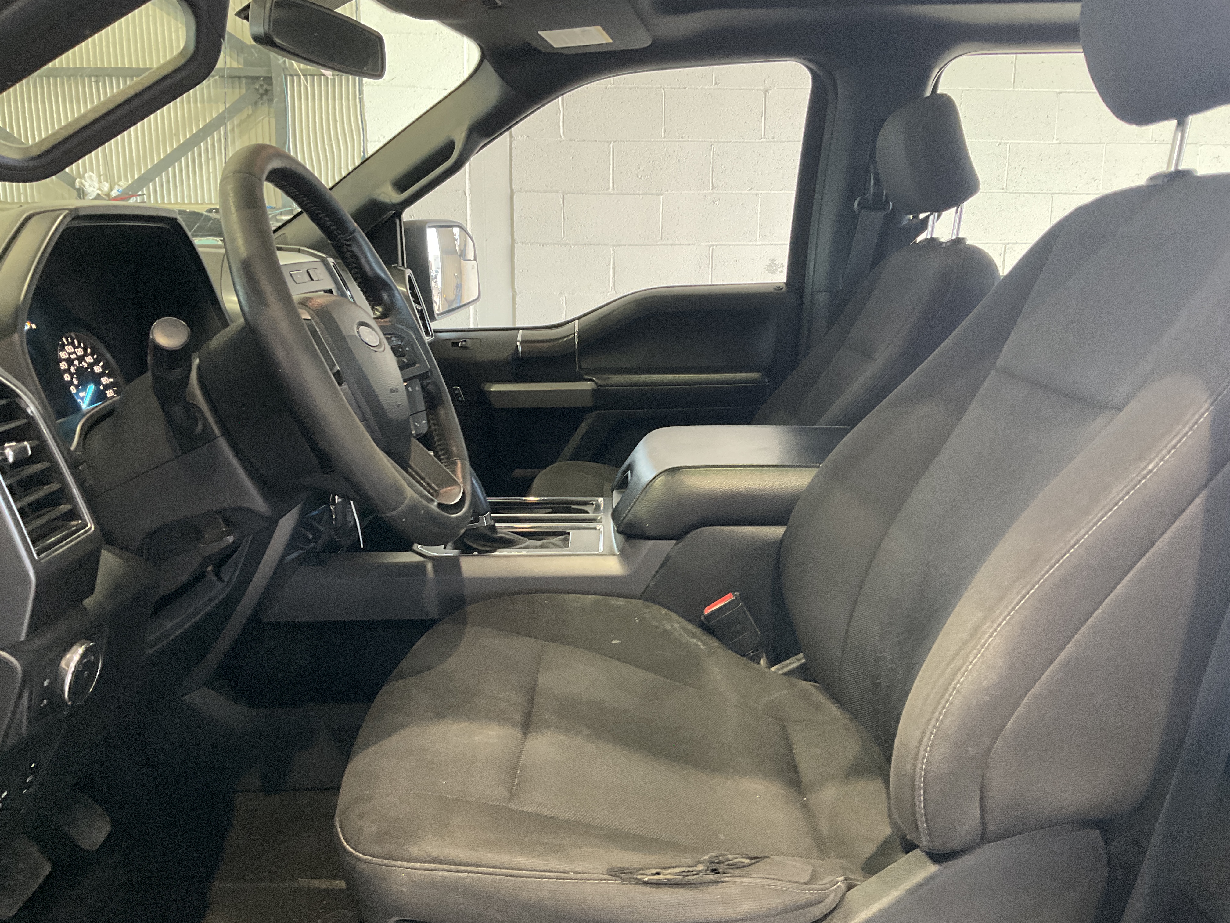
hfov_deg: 61.7
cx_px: 615
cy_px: 462
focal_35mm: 29
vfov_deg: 48.2
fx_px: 1030
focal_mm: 3
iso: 200
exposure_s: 1/60
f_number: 1.8
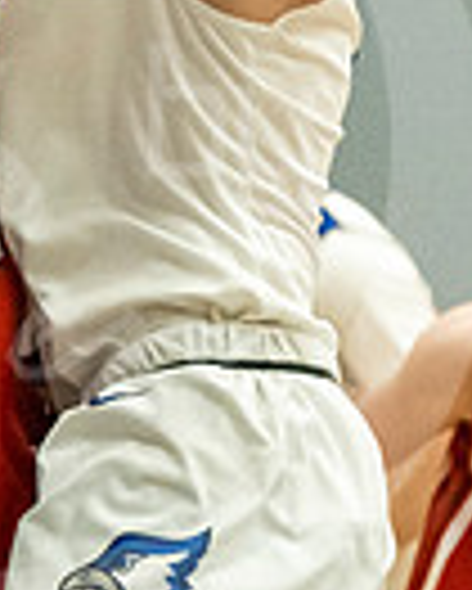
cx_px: 26
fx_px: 8843
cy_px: 167
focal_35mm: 507
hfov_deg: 3.1
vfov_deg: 3.8
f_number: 2.8
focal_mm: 70
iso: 3200
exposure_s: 1/1000
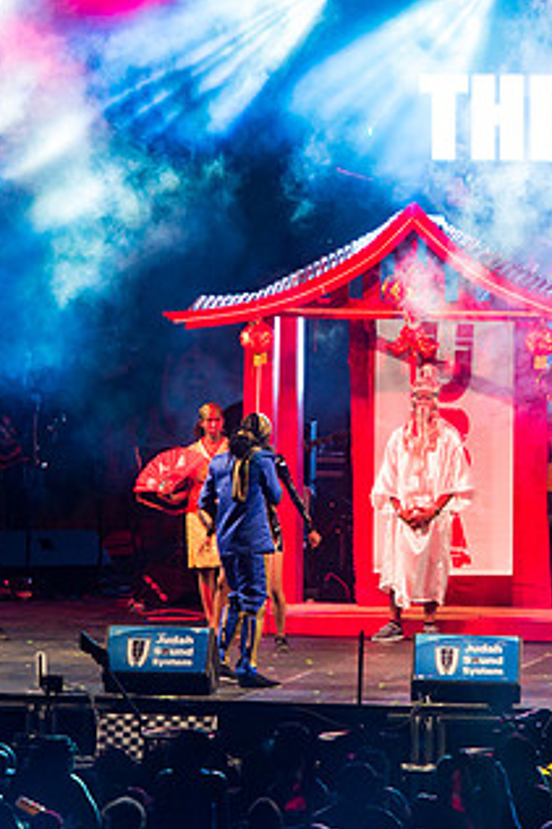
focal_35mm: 357
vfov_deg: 5.8
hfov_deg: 3.8
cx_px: 364
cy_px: 392
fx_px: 8219
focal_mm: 195
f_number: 5.6
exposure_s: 1/200
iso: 2500
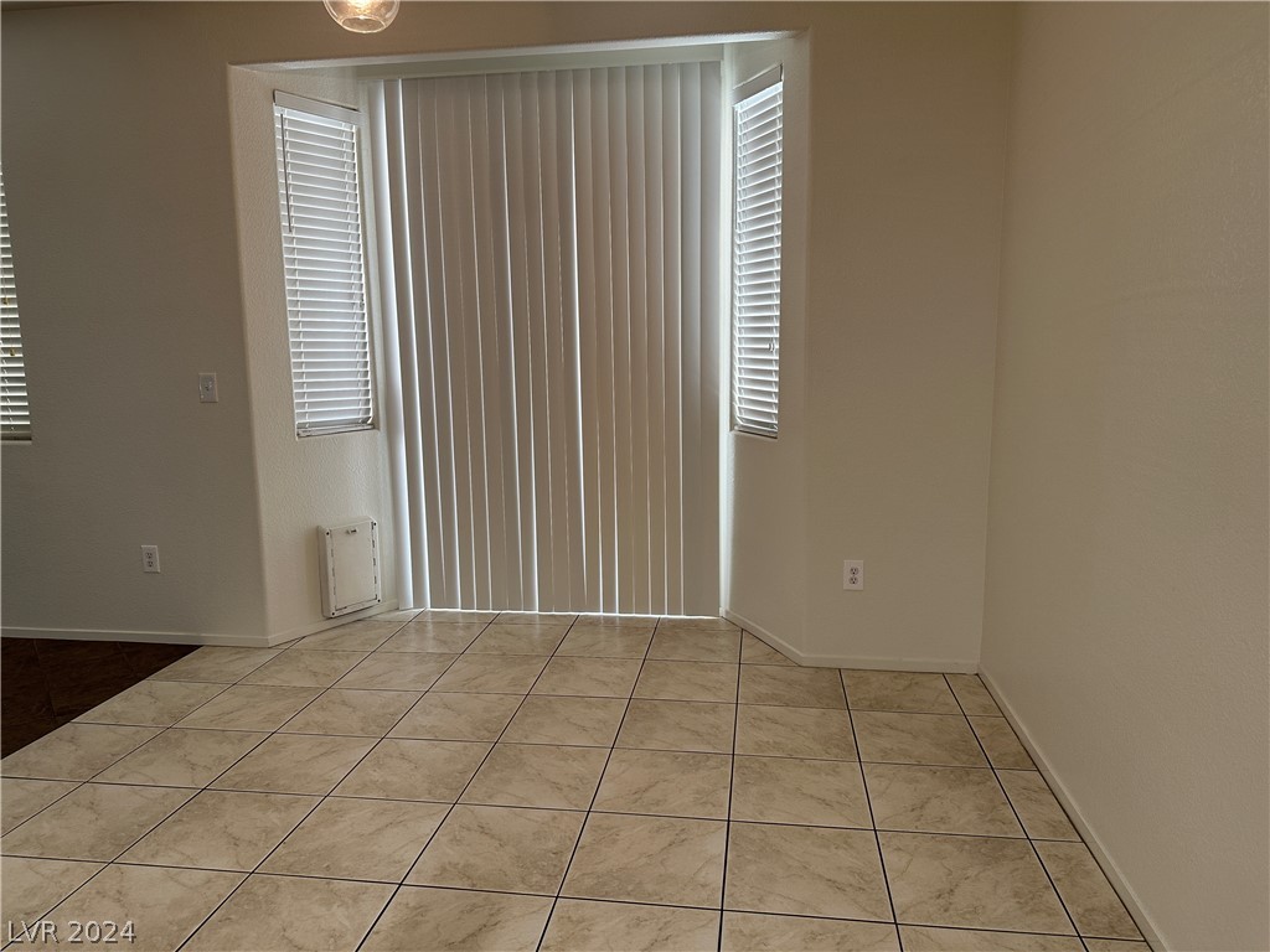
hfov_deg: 71.6
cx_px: 635
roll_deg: +0.6
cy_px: 476
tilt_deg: -8.1
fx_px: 881
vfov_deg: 56.8
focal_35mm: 24
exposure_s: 1/60
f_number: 1.78
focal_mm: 6.86
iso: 125
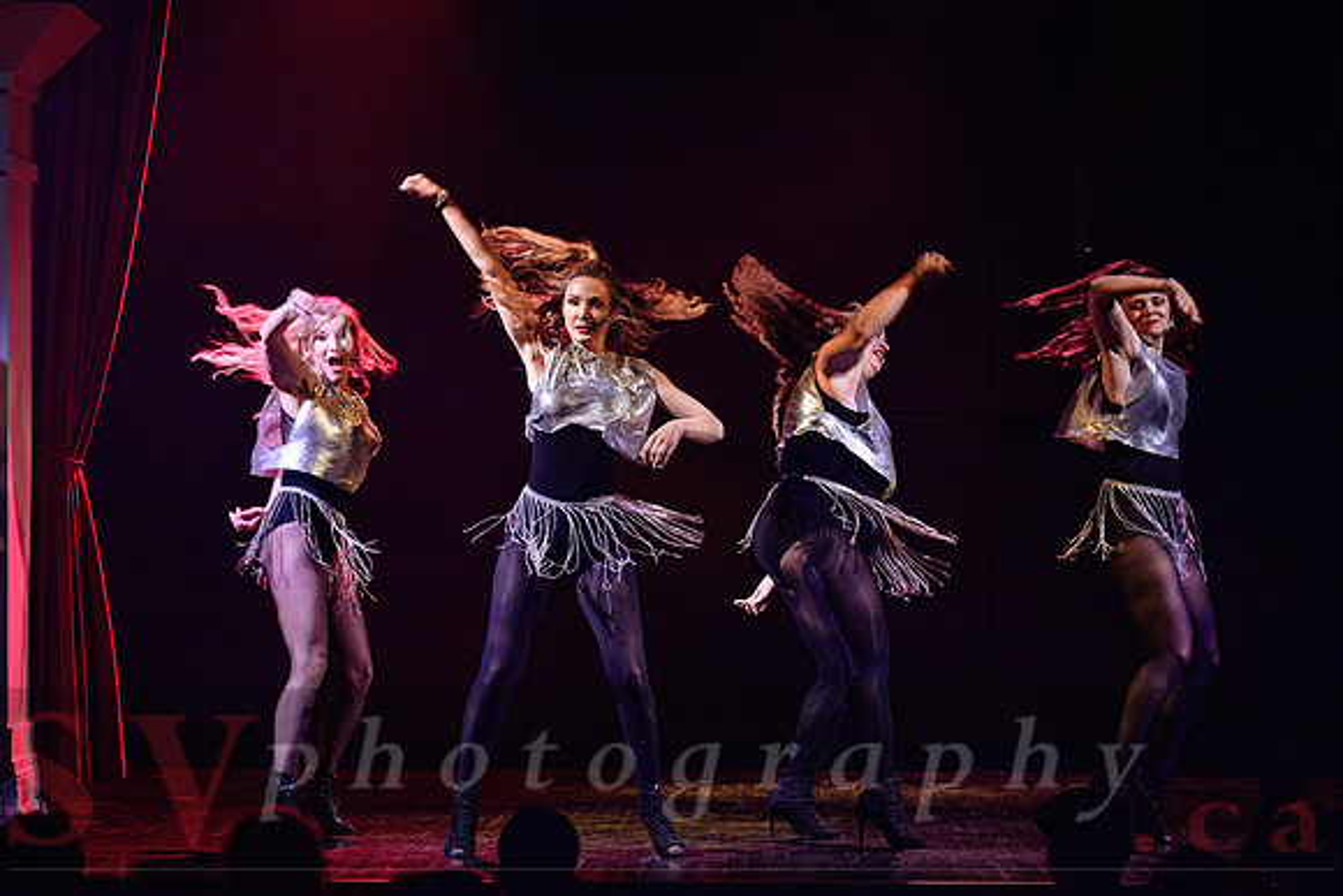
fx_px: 5083
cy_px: 476
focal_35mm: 136
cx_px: 582
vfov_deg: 10.1
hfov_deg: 15.0
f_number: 2.8
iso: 1600
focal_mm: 120
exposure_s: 1/200
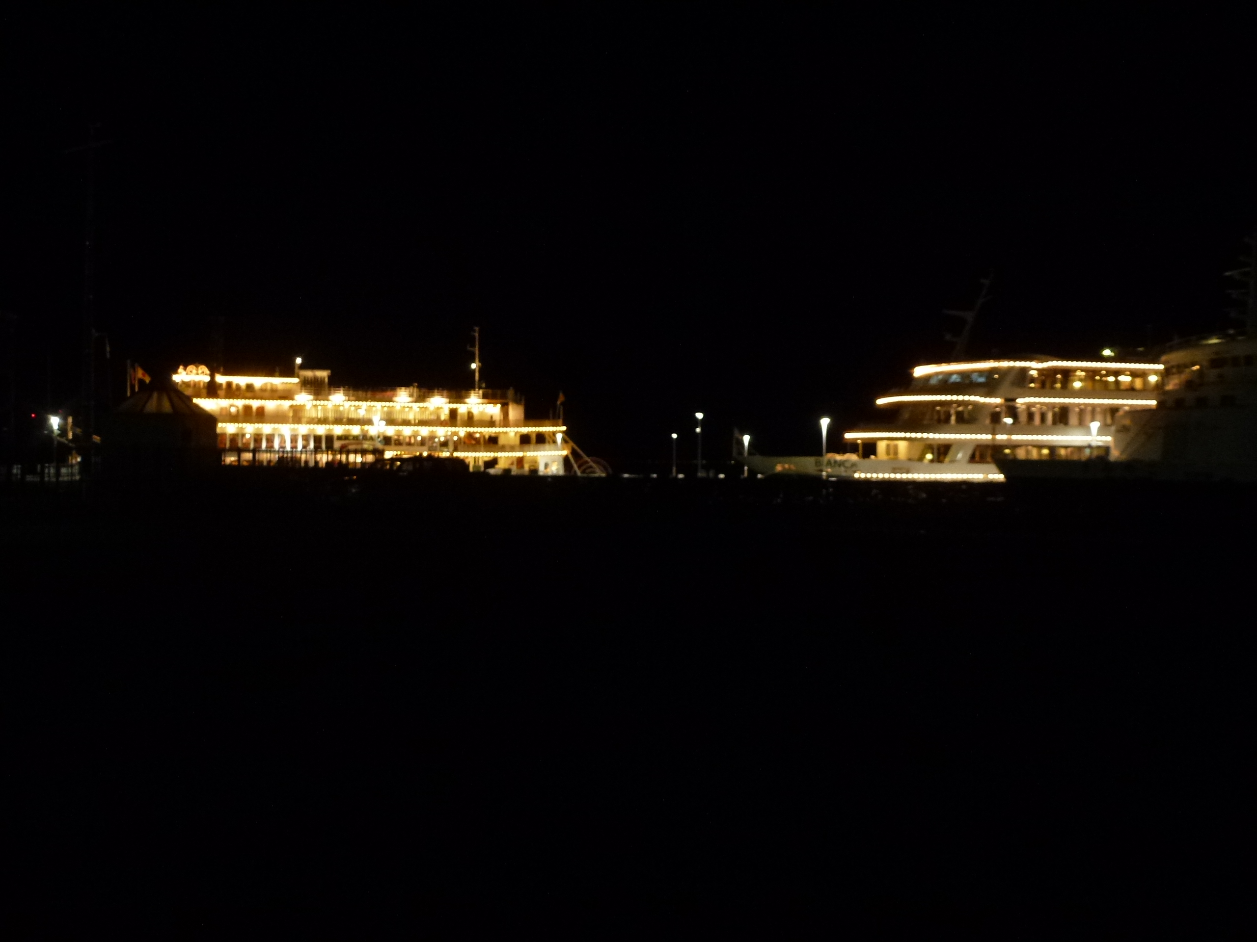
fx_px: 1089
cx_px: 628
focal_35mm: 30
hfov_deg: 60.0
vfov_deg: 46.8
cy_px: 471
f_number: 3.5
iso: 400
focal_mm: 5.4
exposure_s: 1/6
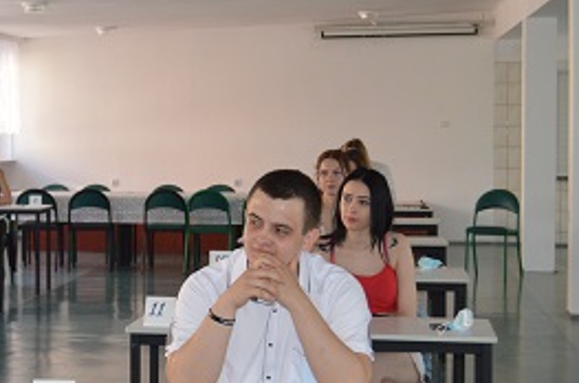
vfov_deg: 15.3
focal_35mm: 89
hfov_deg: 22.3
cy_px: 187
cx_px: 53
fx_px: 1428
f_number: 4
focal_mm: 26
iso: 360
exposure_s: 1/125
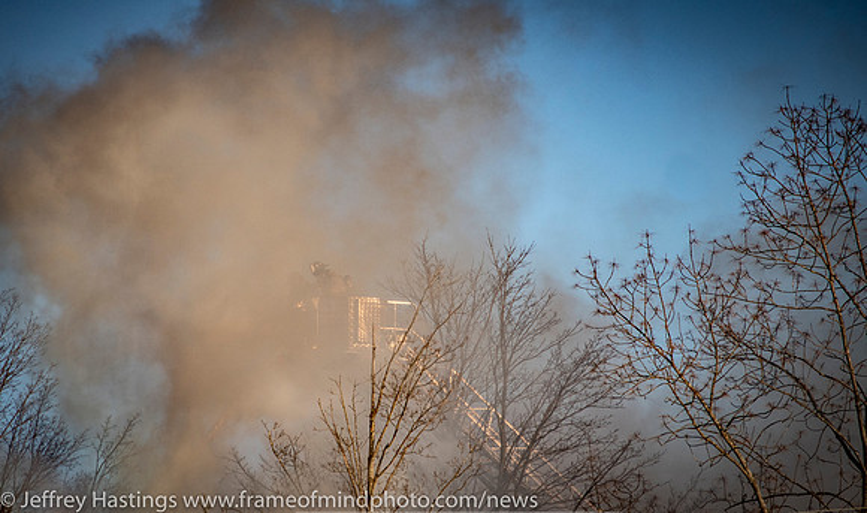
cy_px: 274
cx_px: 363
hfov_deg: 7.3
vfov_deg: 4.3
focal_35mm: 293
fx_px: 6819
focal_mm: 160
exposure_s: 1/2000
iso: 320
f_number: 5.3
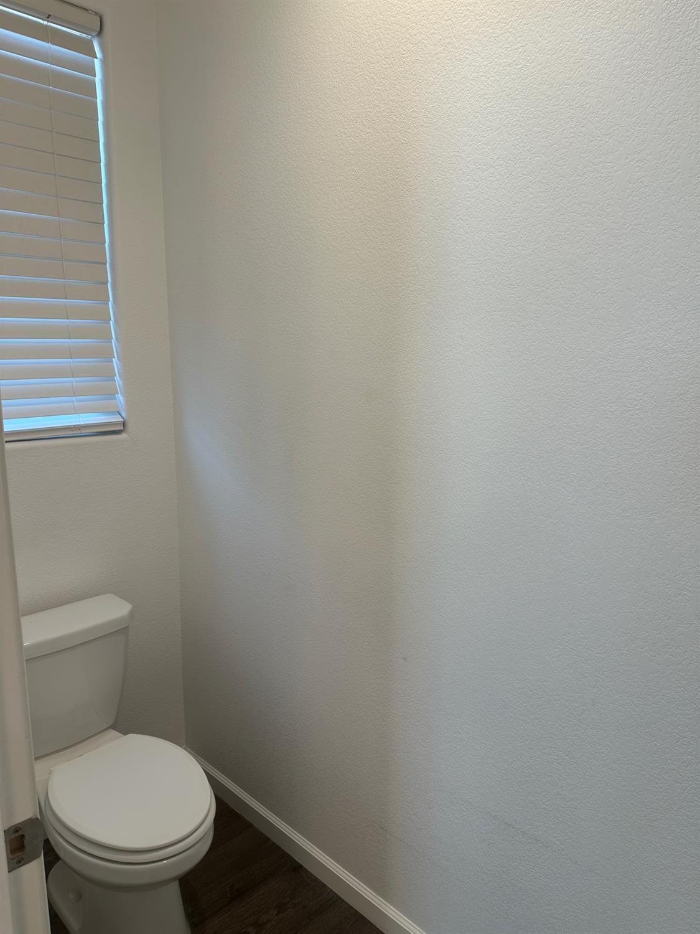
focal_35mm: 24
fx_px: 647
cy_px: 467
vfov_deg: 71.6
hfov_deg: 56.8
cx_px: 350
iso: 64
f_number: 1.78
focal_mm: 6.86
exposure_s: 1/120
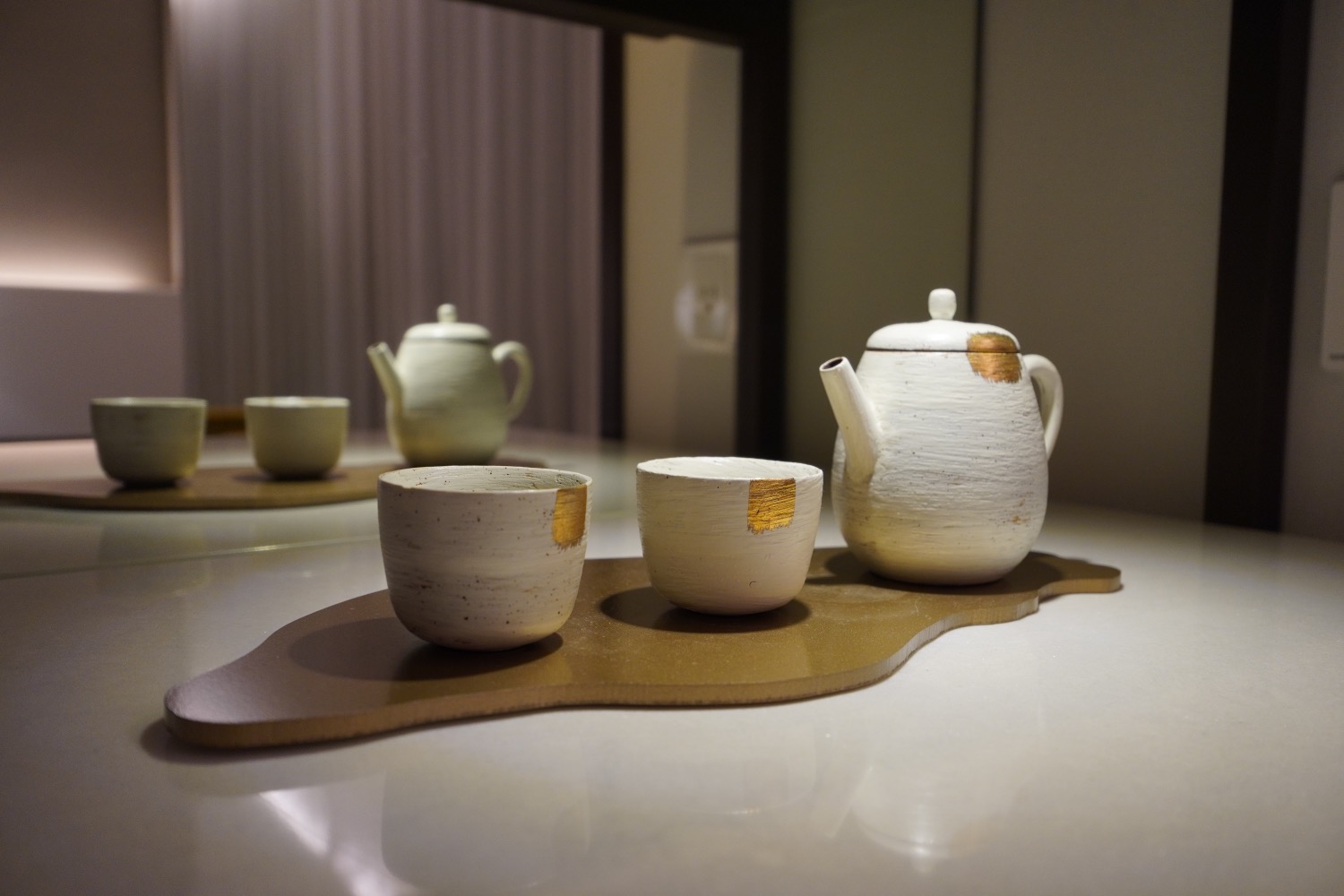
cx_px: 672
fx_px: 1120
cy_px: 448
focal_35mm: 30
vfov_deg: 43.6
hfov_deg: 61.9
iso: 500
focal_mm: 20
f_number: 4
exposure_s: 1/60
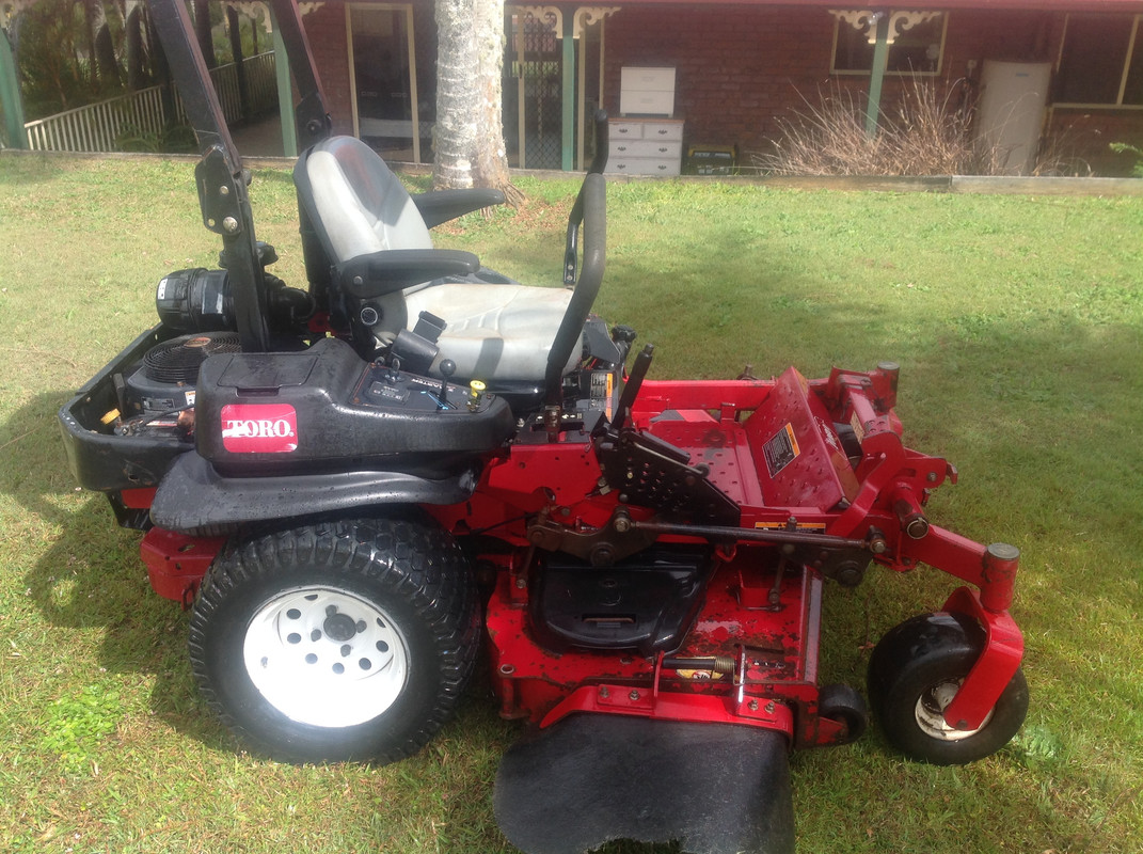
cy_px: 427
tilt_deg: -25.2
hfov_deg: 52.7
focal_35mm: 35
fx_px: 1154
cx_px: 572
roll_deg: +0.3
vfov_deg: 40.6
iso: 50
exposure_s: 1/657
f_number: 2.4
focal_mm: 4.28
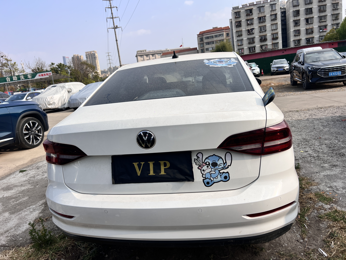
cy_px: 130
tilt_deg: -10.1
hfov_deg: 67.3
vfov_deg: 53.1
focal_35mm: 26
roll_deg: +8.2
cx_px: 173
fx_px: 260
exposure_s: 1/3077
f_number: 1.5
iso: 50
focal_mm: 5.7
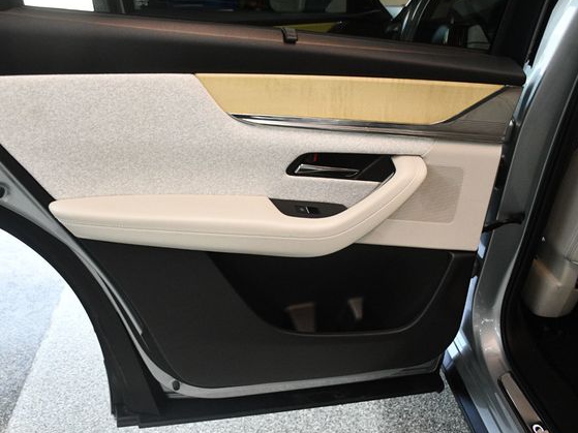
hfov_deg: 55.3
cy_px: 216
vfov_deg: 42.9
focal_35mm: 33
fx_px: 551
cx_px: 265
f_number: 3.5
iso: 2200
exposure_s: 1/125
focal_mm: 20
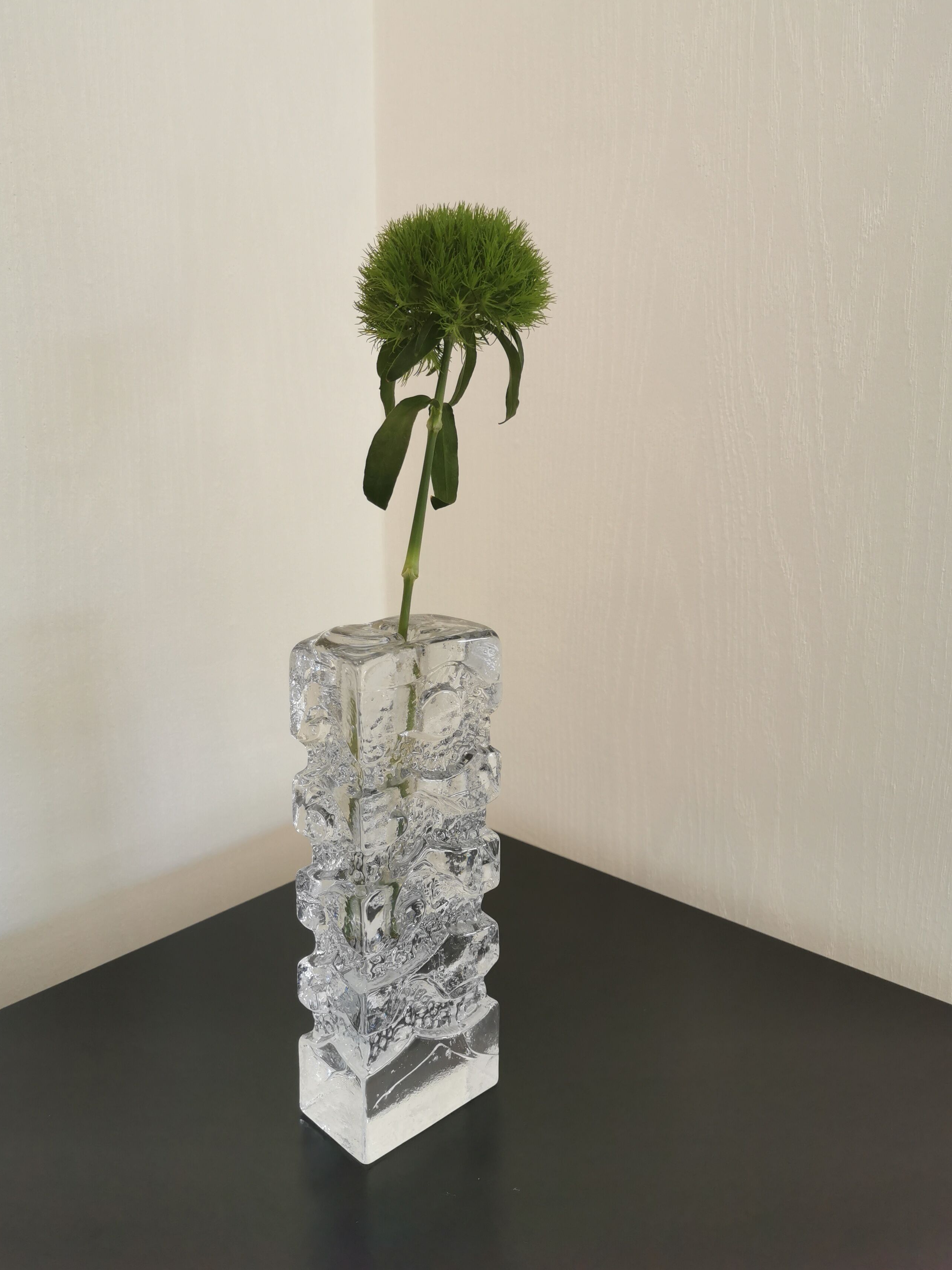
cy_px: 589
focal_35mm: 29
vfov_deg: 61.6
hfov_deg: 48.2
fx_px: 1063
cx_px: 441
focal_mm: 5.58
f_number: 1.8
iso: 80
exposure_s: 1/100
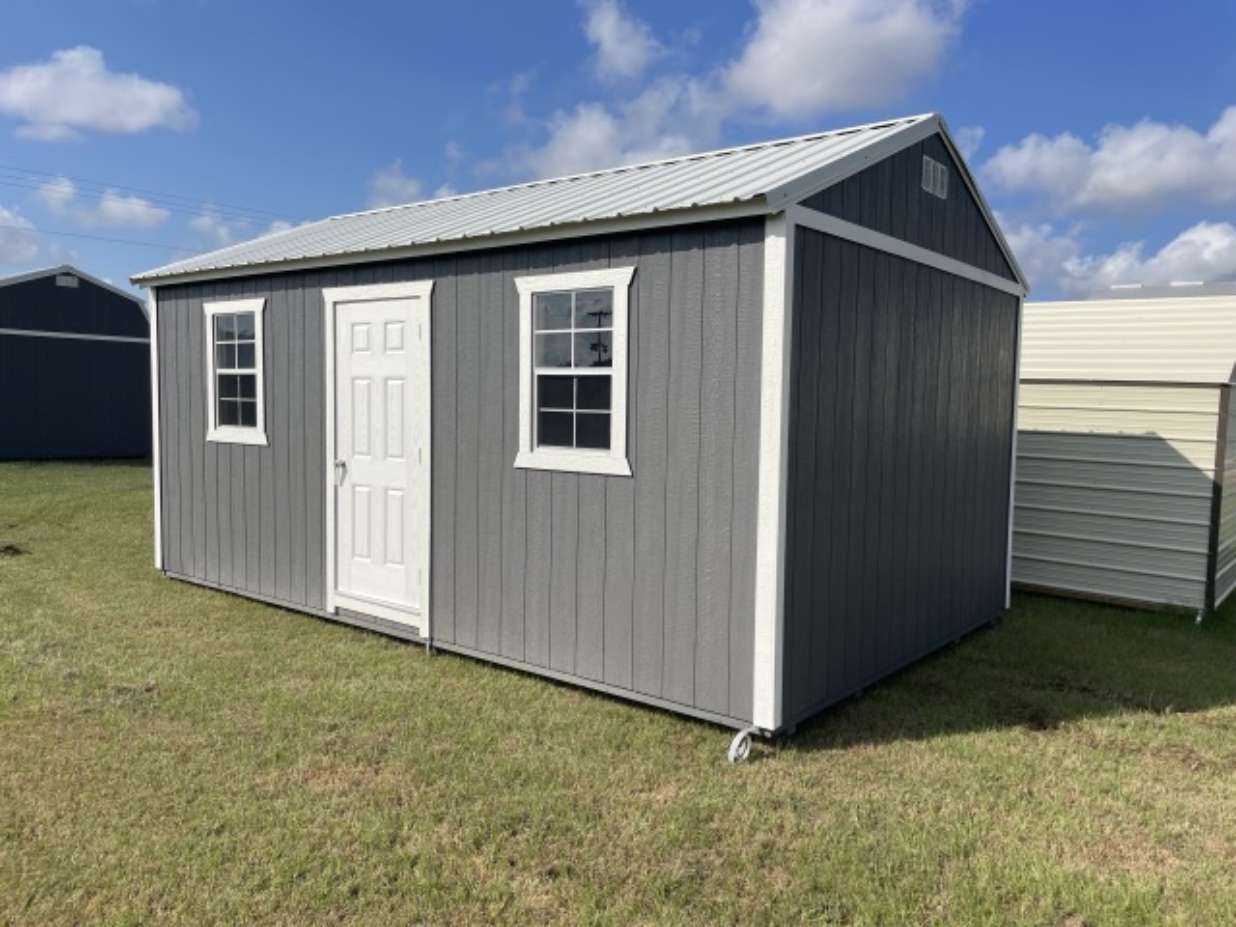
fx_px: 928
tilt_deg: -1.4
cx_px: 618
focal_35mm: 26
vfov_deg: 53.1
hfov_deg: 67.3
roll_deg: +0.3
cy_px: 464
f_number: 1.6
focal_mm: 4.2
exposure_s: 1/5556
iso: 32
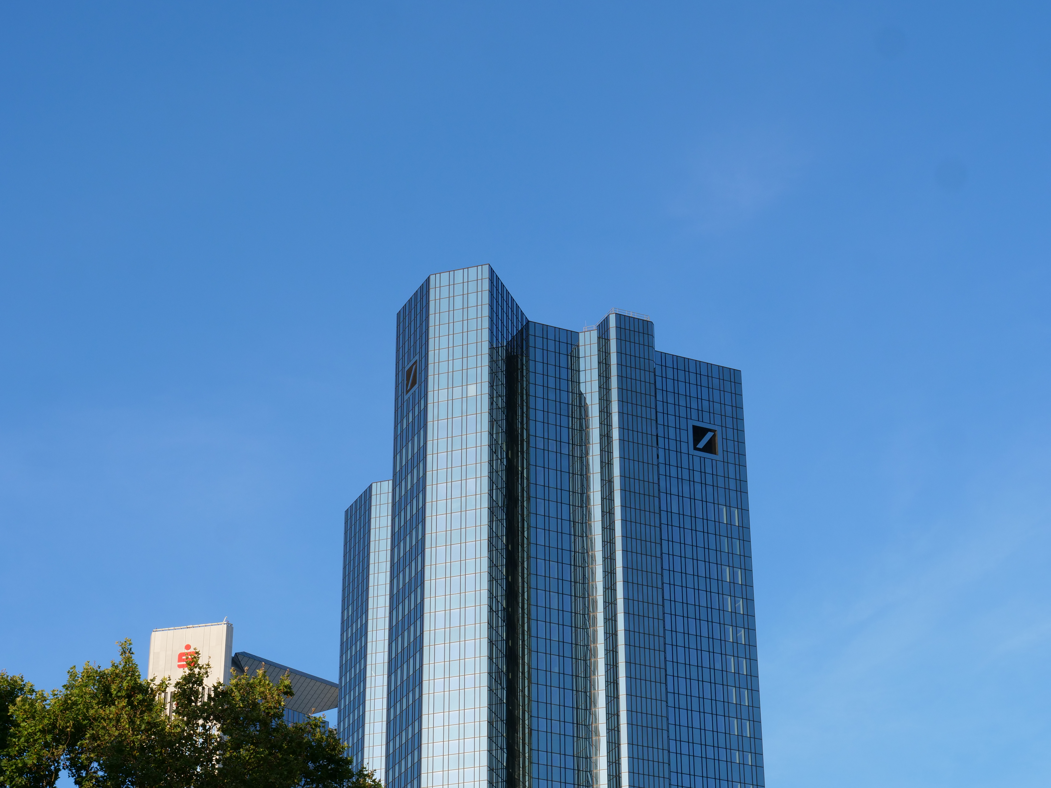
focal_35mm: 76
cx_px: 526
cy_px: 394
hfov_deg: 25.7
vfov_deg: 19.4
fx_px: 2307
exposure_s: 1/160
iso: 200
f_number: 10
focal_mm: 38
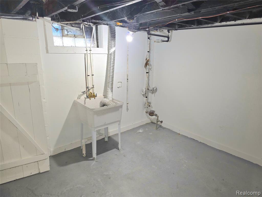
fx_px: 174
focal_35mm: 23
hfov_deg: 73.9
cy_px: 98
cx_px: 131
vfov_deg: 58.9
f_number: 1.7
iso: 100
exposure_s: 1/30
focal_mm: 6.3
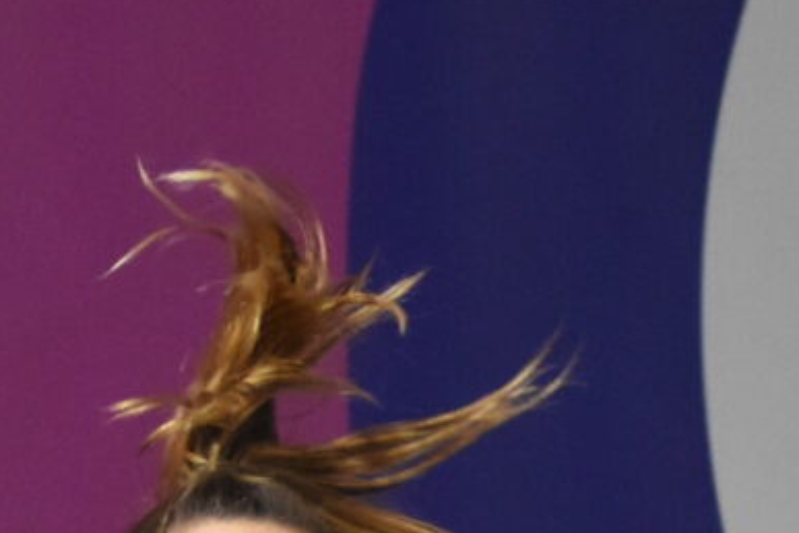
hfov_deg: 2.1
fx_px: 22015
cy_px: 1470
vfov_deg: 1.4
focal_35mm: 992
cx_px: 586
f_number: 2.8
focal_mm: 100
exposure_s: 1/320
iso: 1600
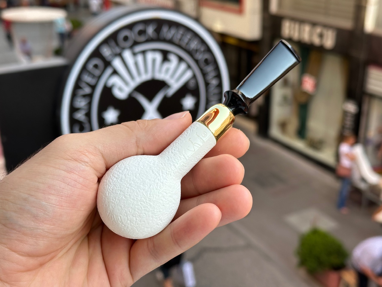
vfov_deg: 30.3
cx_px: 191
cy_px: 144
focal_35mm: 48
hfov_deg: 39.7
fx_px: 530
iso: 64
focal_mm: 6.86
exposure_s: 1/568
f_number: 1.78
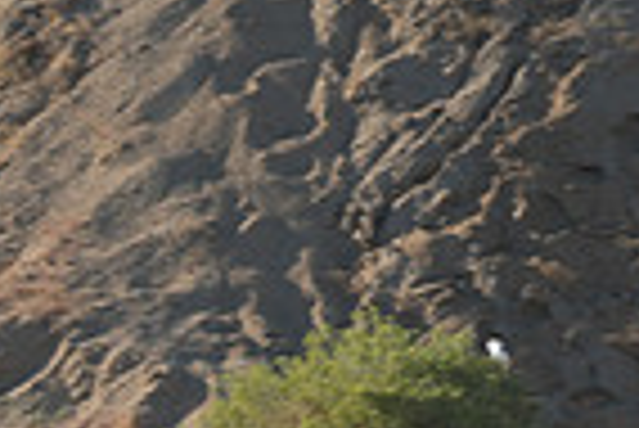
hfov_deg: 2.7
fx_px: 13450
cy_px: 840
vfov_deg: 1.8
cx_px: -374
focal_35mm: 757
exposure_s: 1/250
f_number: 11
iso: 250
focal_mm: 185
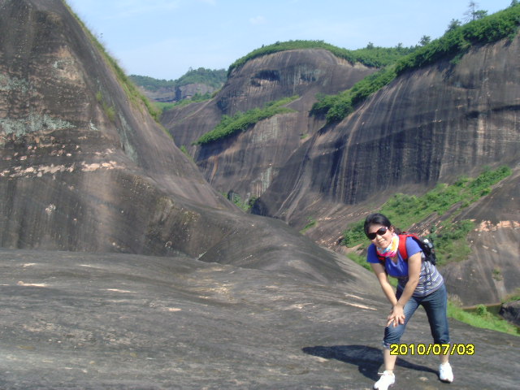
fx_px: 751
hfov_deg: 38.2
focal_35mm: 50
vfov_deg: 29.1
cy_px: 195
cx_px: 260
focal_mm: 8.8
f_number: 6.7
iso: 80
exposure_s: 1/125
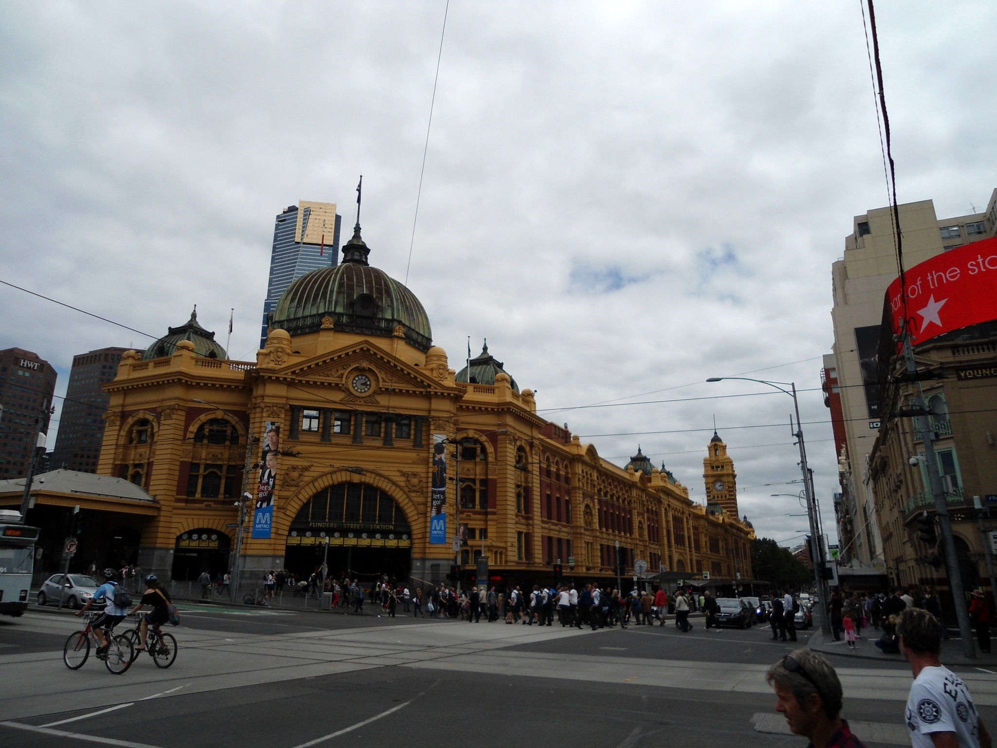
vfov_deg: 53.1
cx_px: 498
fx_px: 749
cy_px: 374
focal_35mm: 26
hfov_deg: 67.3
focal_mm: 4.7
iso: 80
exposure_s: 1/320
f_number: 8
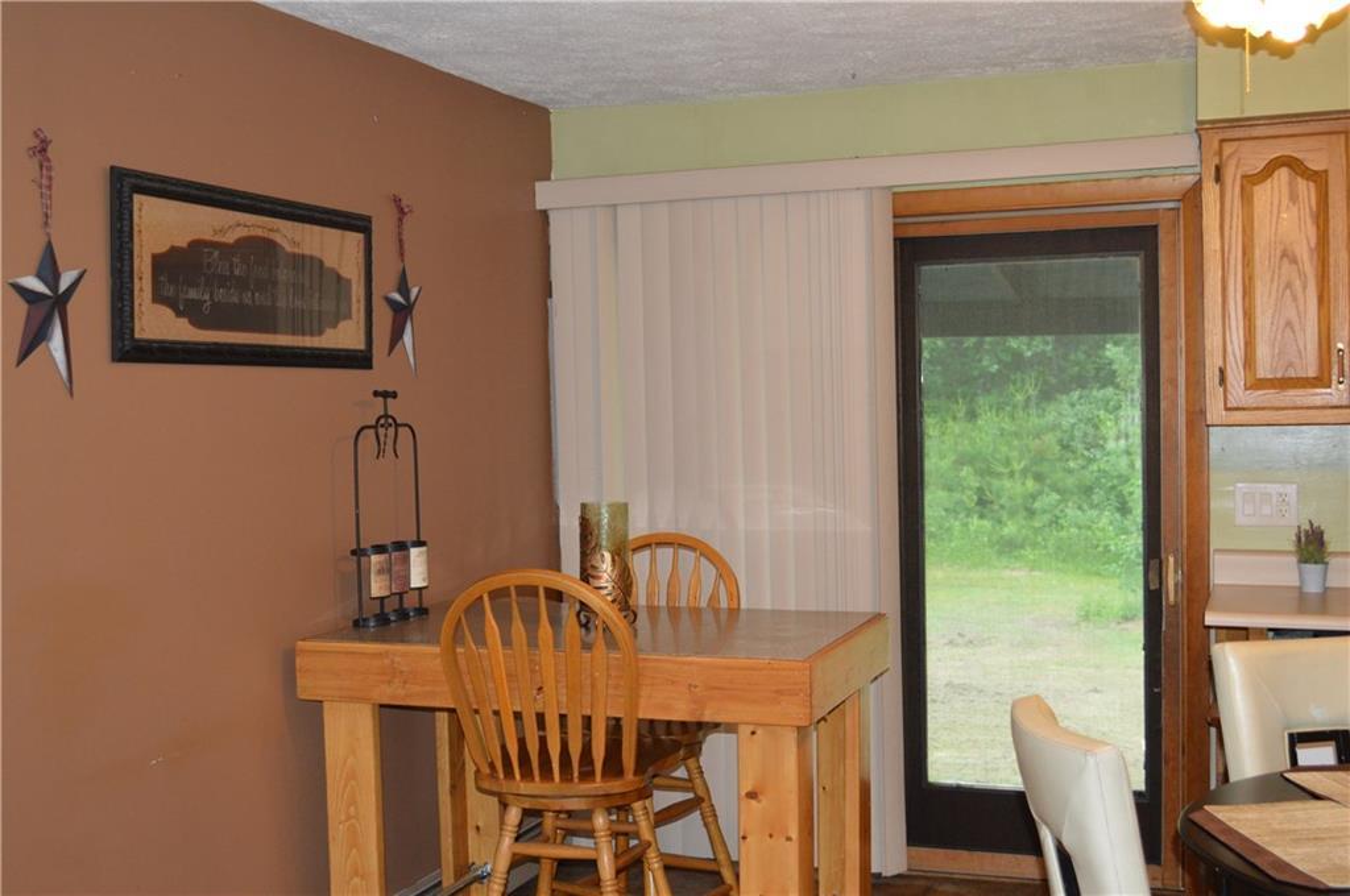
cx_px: 675
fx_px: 1573
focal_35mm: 42
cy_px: 448
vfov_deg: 31.8
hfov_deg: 46.5
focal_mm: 28
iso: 1100
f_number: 4.5
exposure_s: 1/60
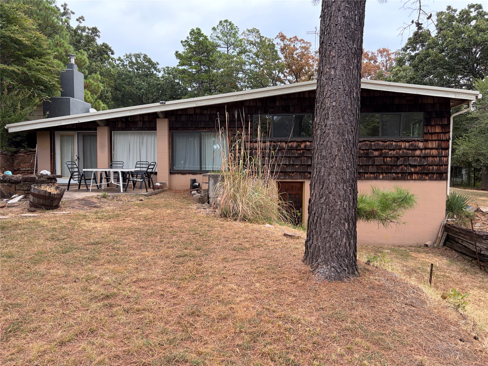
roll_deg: +0.3
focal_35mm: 26
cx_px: 244
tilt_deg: -1.9
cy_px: 183
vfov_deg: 53.1
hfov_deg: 67.3
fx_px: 367
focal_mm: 5.96
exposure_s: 1/367
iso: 50
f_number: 1.6
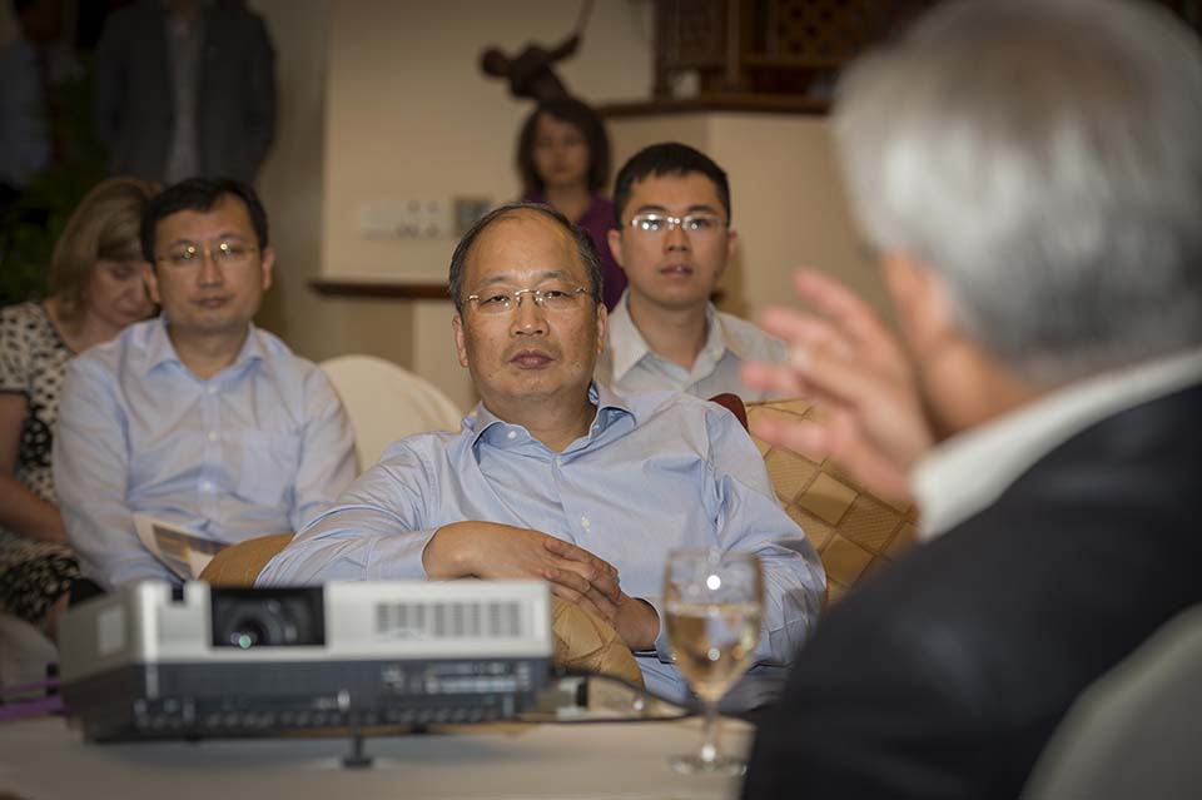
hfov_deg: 18.6
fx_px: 3671
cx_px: 601
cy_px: 400
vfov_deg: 12.4
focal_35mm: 110
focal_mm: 110
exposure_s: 1/60
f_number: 4.5
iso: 400
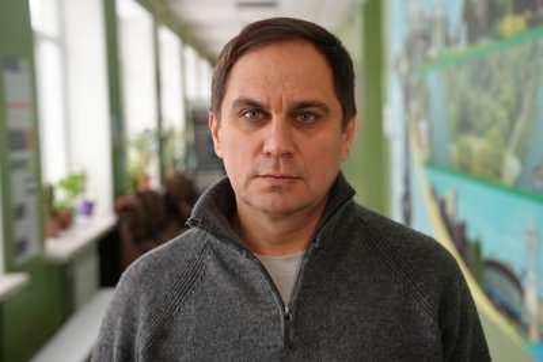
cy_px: 181
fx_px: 754
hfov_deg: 39.6
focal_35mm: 50
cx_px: 272
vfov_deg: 27.0
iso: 500
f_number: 4
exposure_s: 1/160
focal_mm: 50
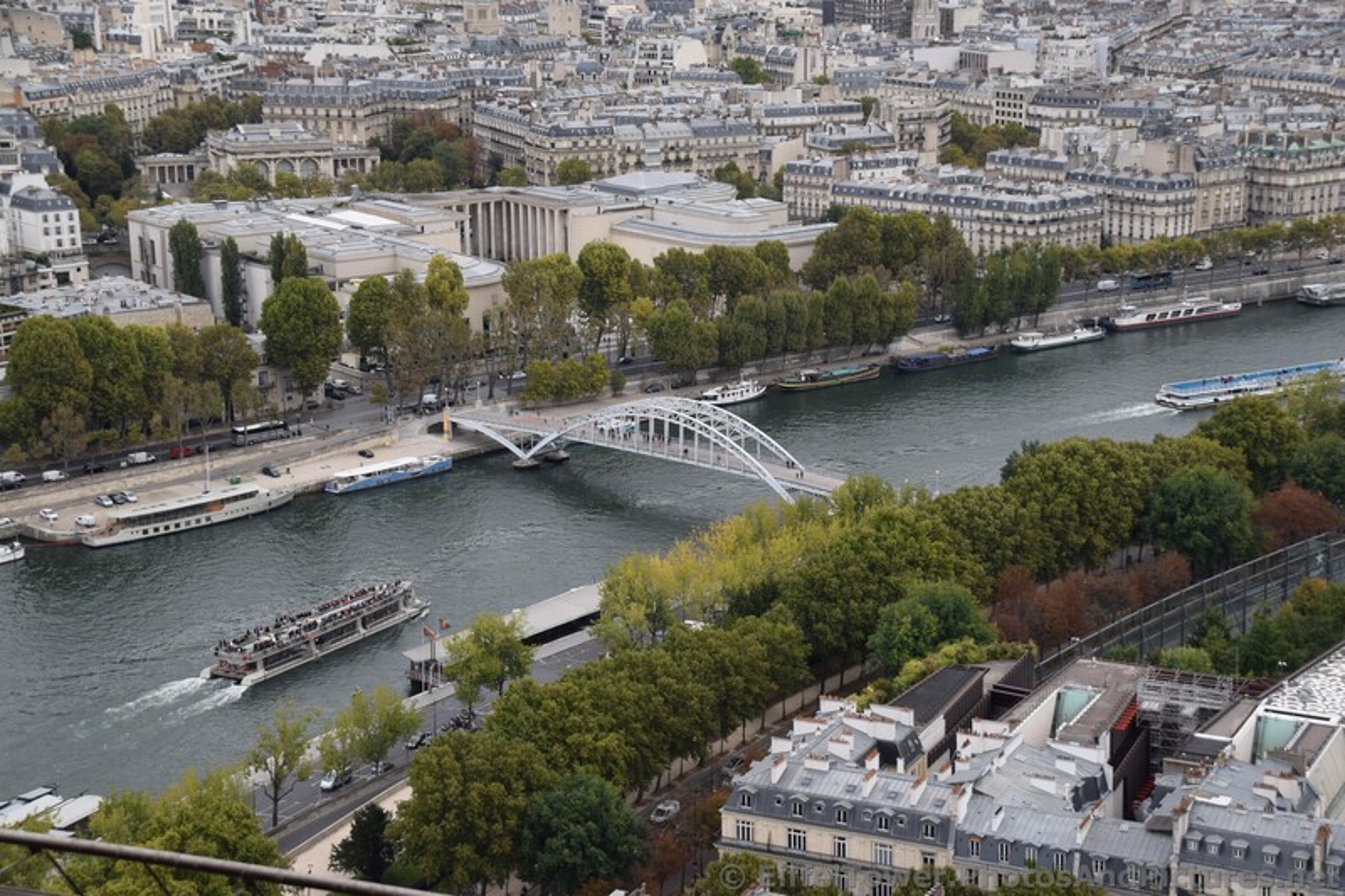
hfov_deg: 30.5
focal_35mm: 66
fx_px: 2465
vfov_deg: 20.6
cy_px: 448
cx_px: 672
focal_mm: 44
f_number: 8
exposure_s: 1/250
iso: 220
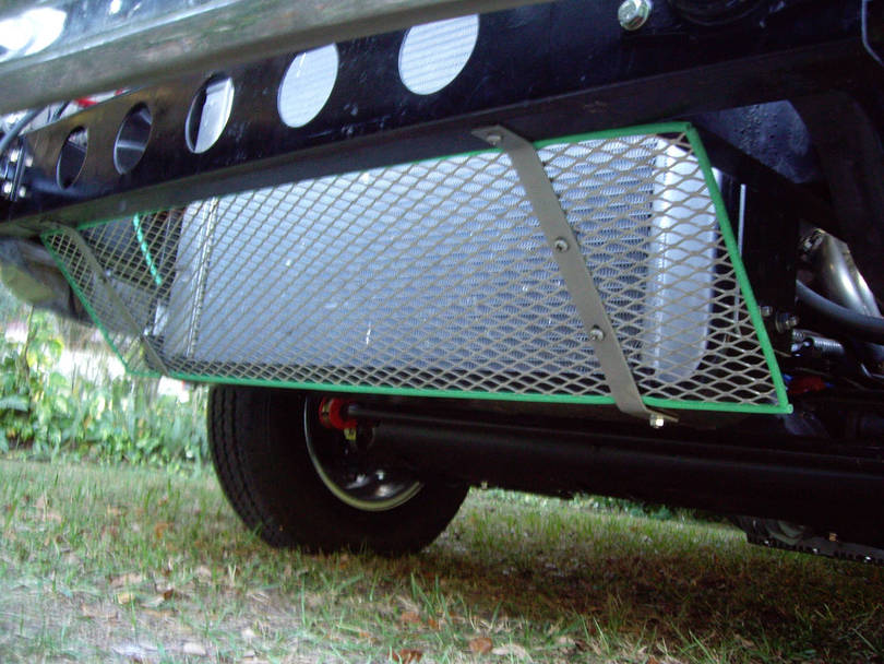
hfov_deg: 49.0
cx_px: 442
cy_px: 332
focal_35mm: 38
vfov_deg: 37.7
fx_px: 971
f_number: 2.7
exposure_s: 1/15
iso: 200
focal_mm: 6.2
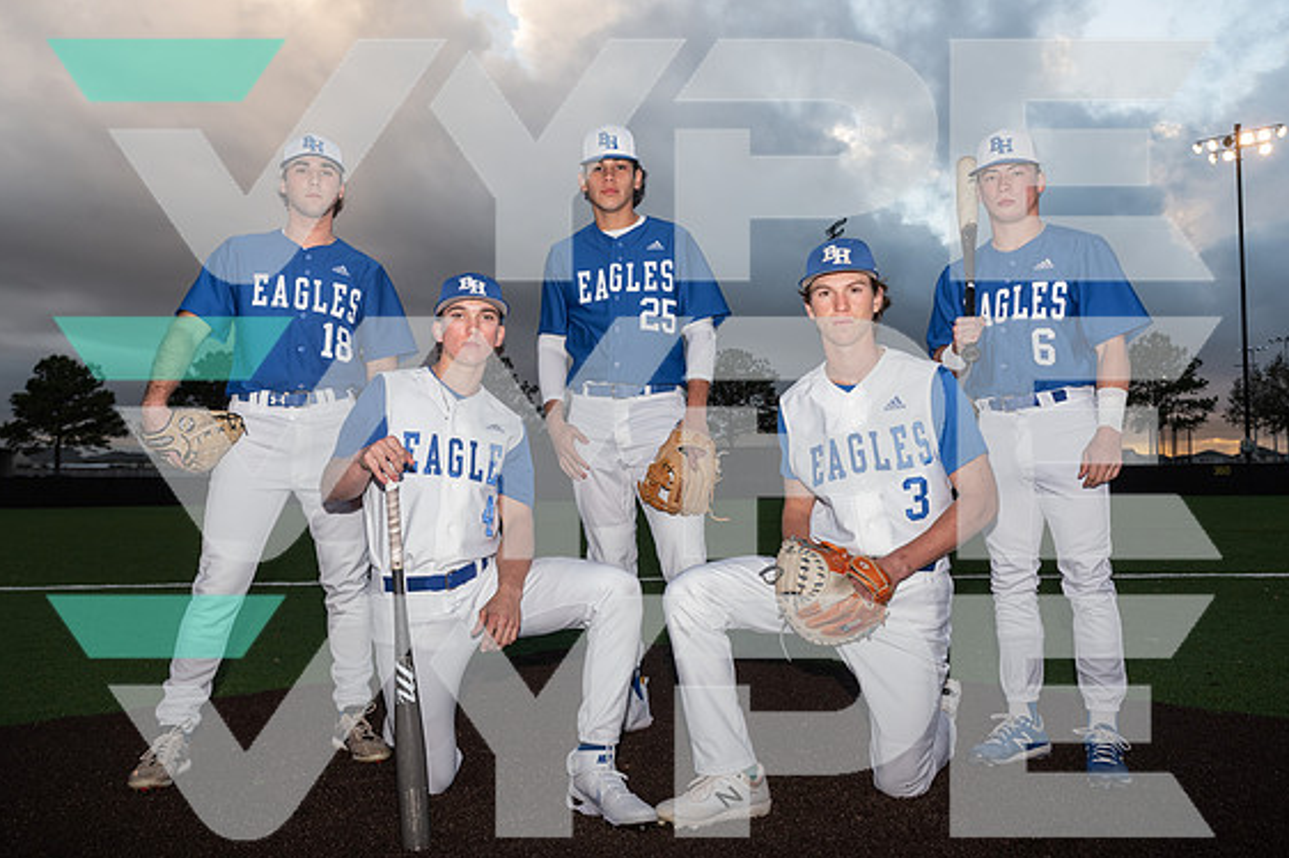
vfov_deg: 42.3
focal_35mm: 31
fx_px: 1109
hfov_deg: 60.3
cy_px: 439
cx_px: 638
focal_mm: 30
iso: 400
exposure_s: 1/250
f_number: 7.1
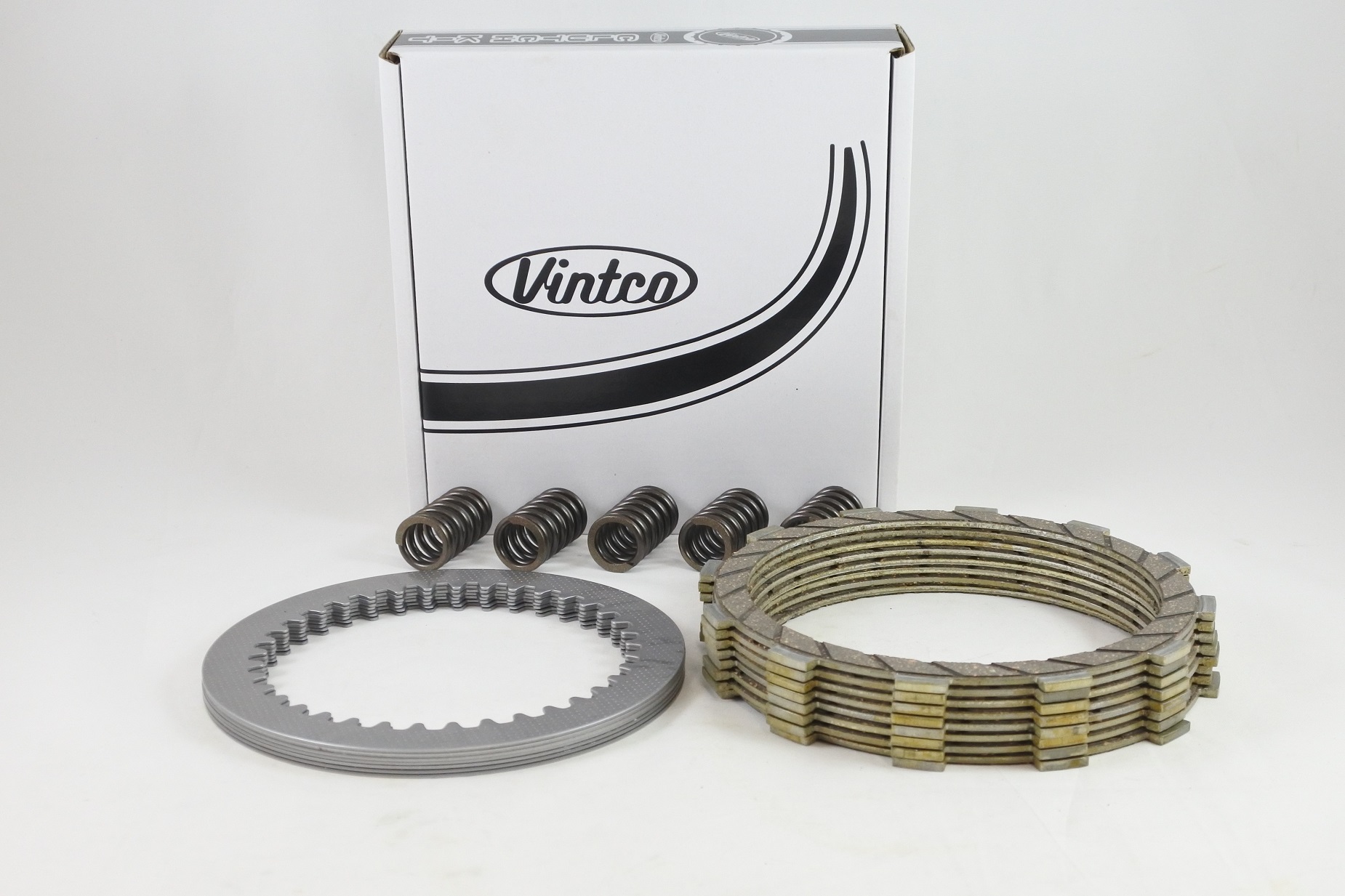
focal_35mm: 41
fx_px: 1532
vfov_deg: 32.6
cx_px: 672
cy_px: 448
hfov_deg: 47.4
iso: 560
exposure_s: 1/125
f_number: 4.2
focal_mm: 15.3
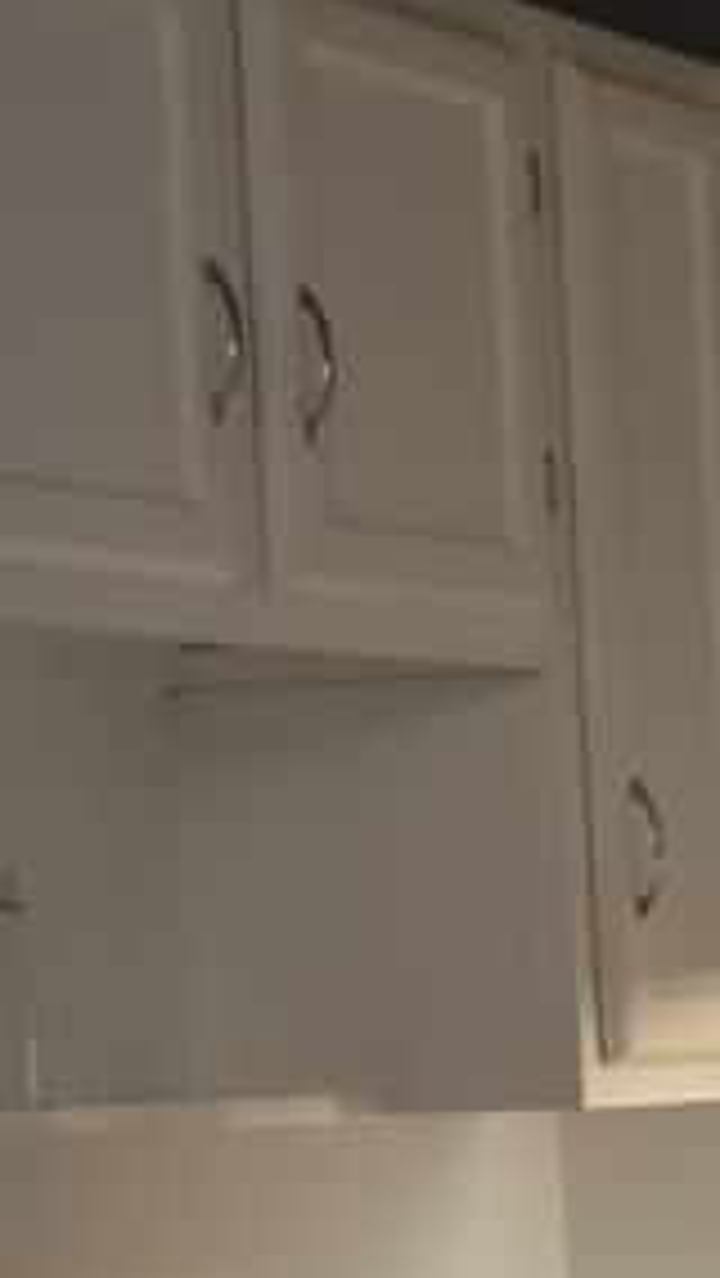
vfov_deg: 13.5
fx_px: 5288
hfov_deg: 7.0
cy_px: 1440
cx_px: 2086
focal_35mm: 156
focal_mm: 26
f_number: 4.2
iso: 400
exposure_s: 1/60
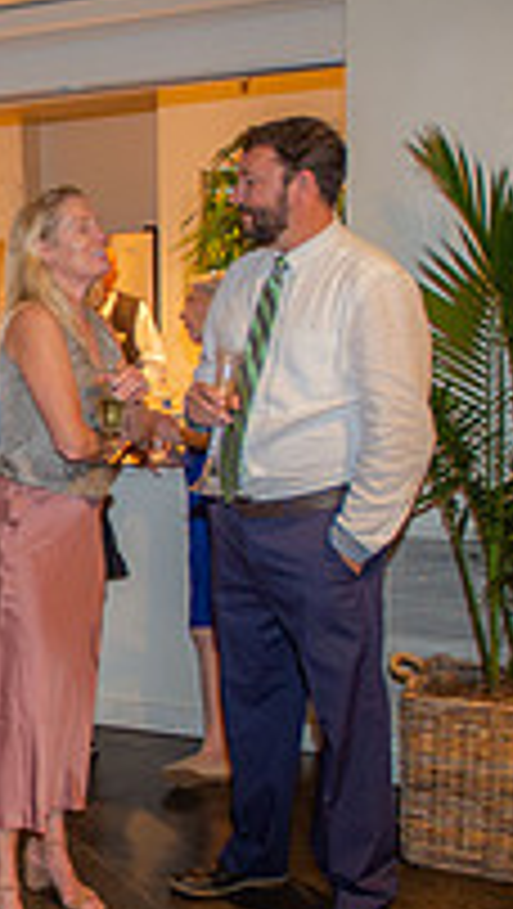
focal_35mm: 57
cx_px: -248
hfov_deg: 18.7
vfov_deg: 36.6
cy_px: 477
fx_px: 1375
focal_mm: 19
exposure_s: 1/50
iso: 1600
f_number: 2.8
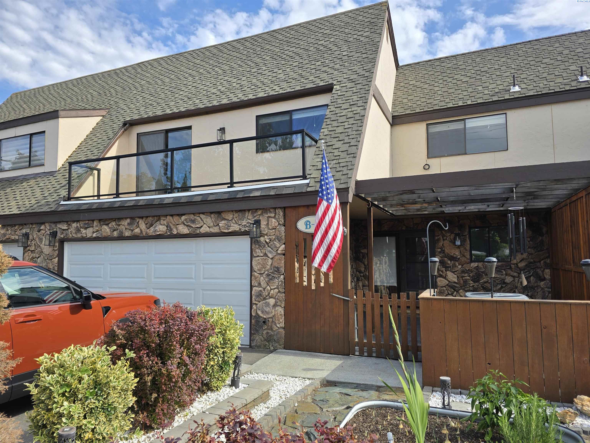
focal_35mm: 23
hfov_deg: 73.9
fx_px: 392
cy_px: 222
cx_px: 295
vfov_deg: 58.9
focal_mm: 6.3
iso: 12
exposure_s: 1/521
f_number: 1.7
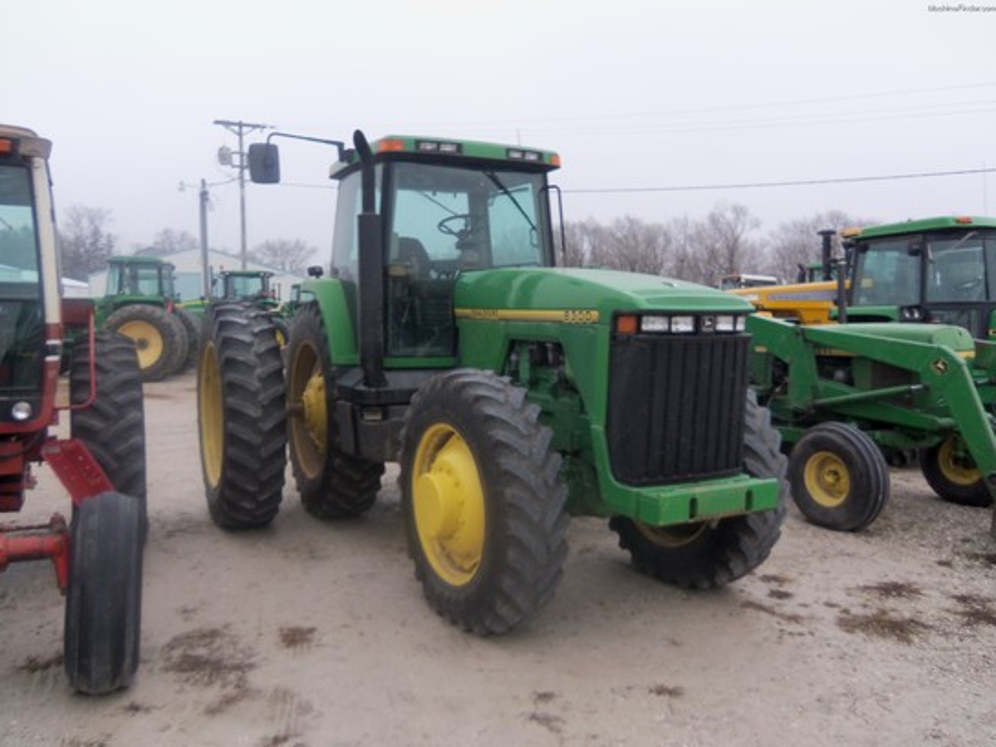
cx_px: 498
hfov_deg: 63.4
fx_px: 806
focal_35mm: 28
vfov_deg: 49.7
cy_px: 374
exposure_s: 1/50
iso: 100
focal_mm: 5.1
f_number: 3.9
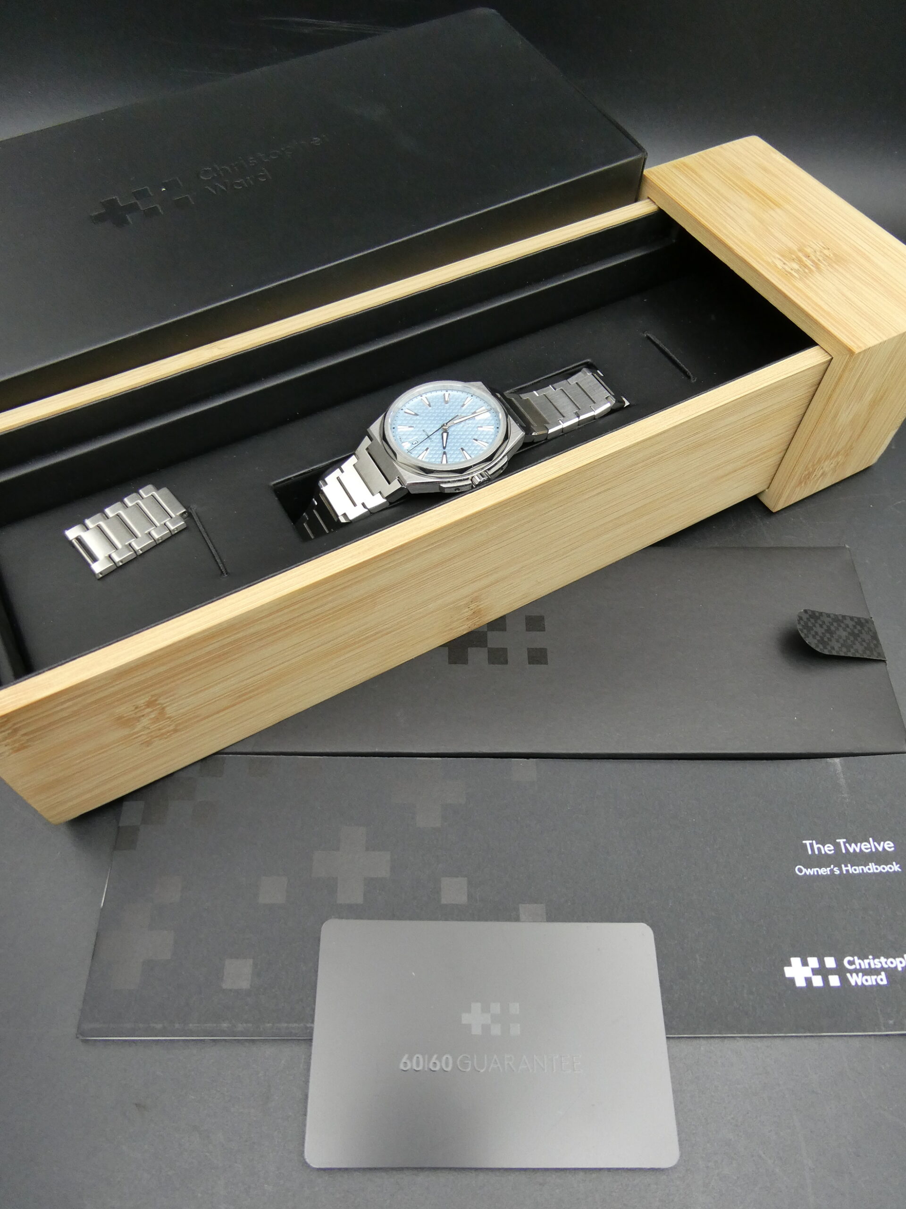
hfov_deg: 56.8
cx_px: 453
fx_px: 838
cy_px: 604
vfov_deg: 71.6
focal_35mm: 24
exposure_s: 1/125
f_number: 3.3
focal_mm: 4.3
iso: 250
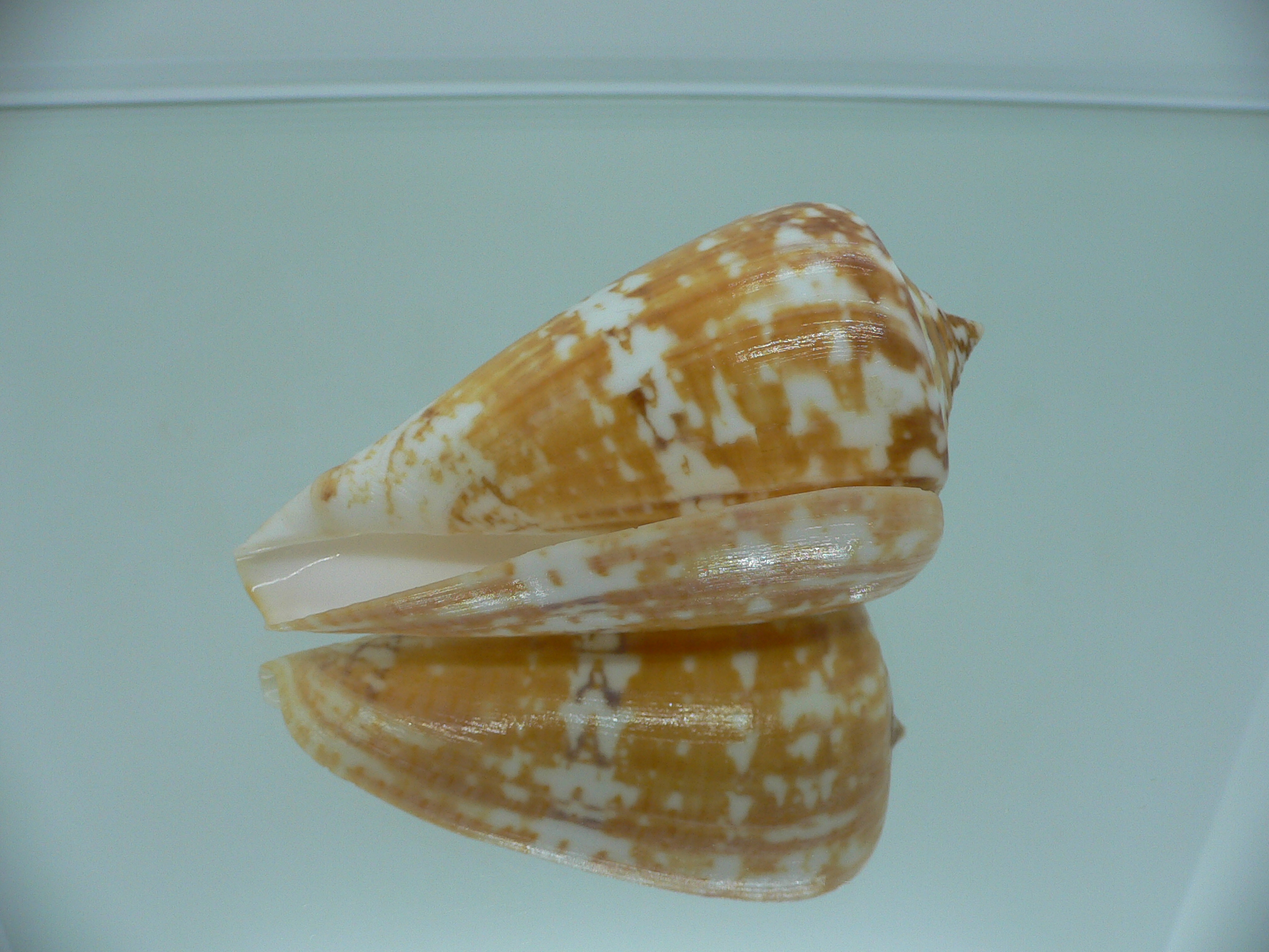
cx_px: 634
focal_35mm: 35
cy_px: 476
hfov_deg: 52.6
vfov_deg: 40.7
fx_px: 1283
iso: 80
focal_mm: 4.6
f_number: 2.8
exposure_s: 1/60
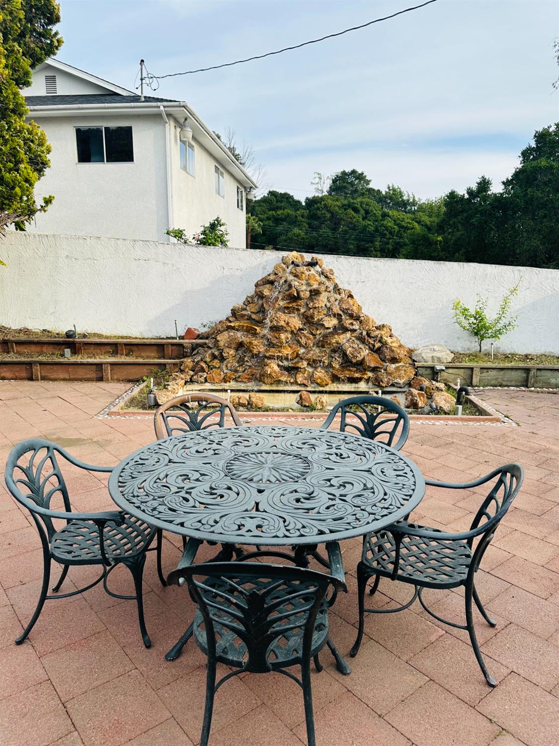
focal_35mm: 24
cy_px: 373
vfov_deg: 71.6
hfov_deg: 56.8
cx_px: 280
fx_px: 517
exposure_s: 1/1779
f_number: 1.78
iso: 80
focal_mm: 6.86
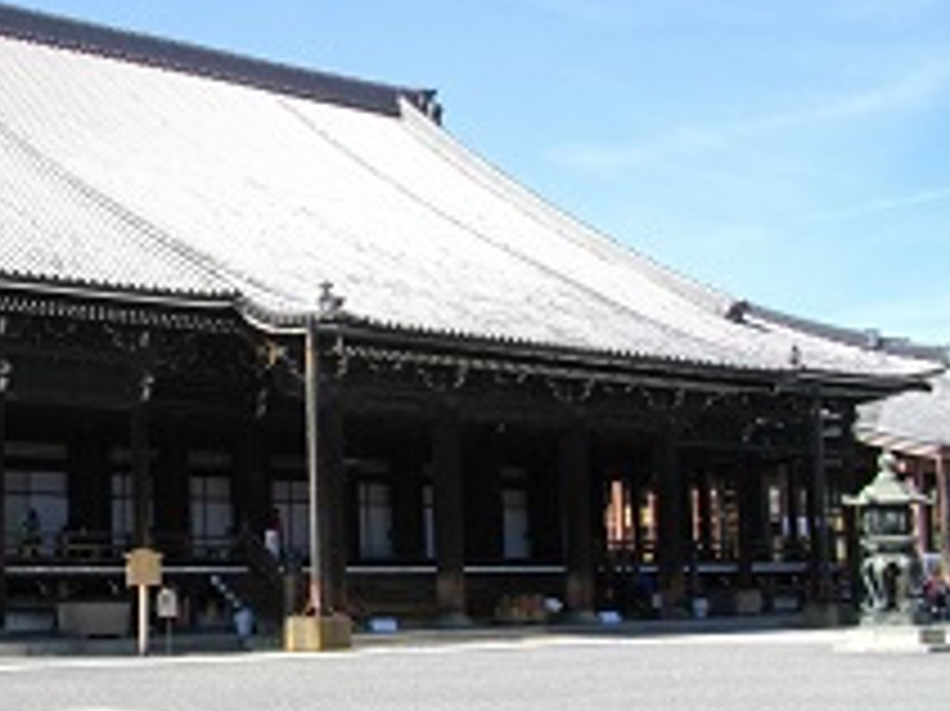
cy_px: 374
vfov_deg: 24.8
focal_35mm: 59
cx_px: 209
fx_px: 1618
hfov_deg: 32.0
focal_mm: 5.7
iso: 100
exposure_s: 1/200
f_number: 5.5
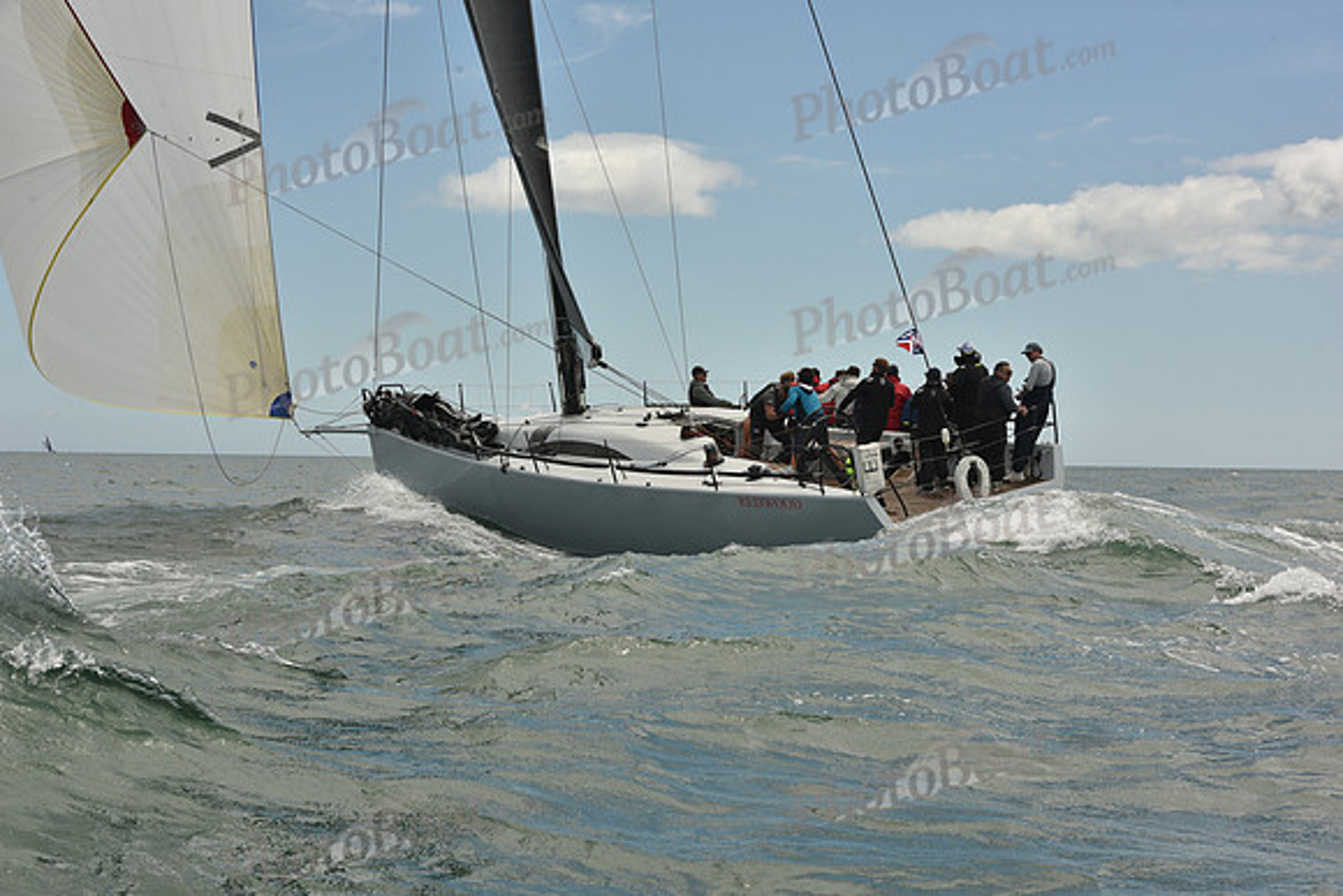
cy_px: 448
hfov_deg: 28.8
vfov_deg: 19.5
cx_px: 672
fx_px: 2612
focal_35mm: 70
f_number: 13
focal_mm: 70
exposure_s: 1/800
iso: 320
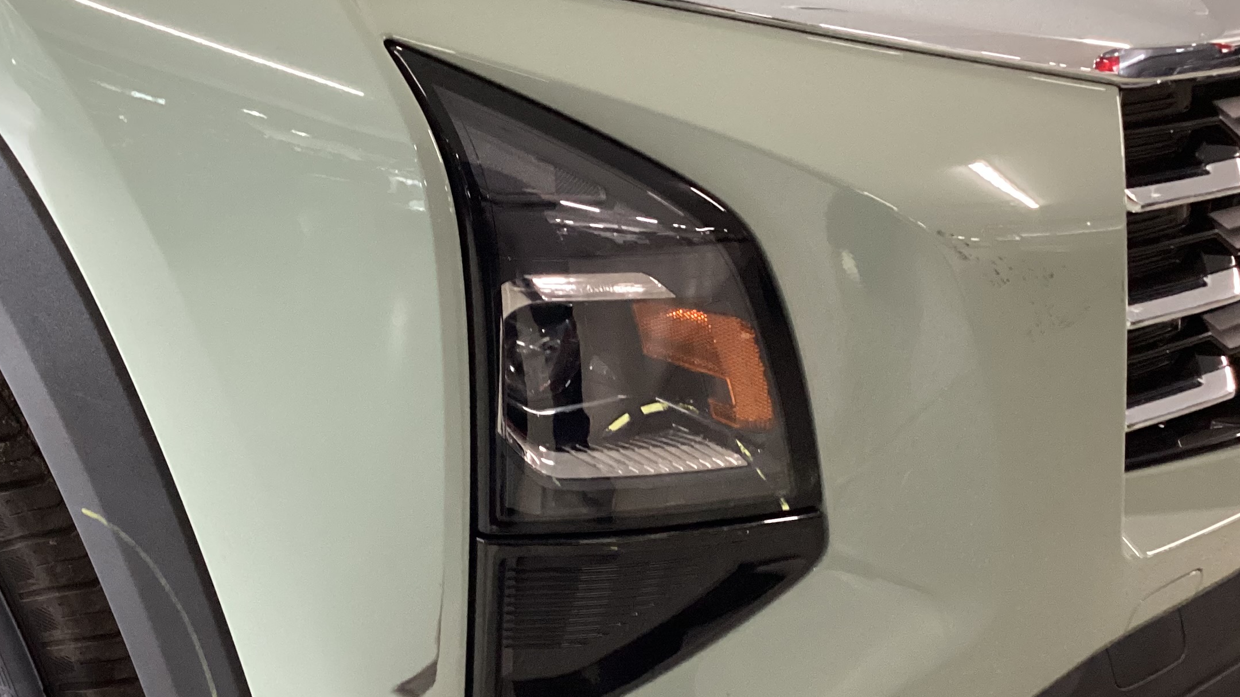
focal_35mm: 51
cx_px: 634
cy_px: 514
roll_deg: -2.8
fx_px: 1677
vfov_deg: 23.3
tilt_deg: -30.7
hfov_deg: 40.6
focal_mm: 3.3
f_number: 2.4
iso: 320
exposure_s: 1/50
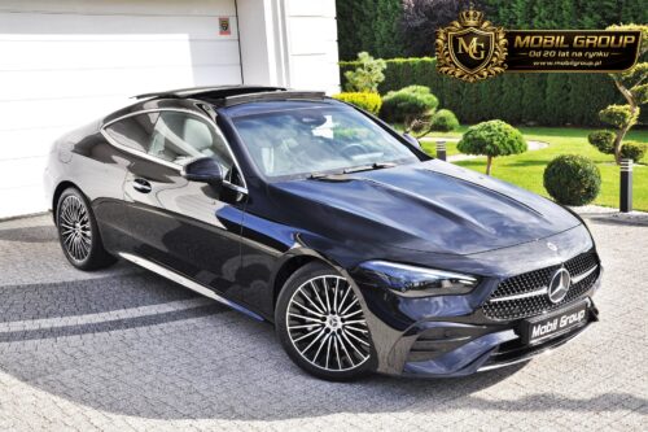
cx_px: 324
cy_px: 216
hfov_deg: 41.1
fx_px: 864
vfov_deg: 28.1
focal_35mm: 48
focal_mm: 32
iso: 250
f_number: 9
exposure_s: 1/320
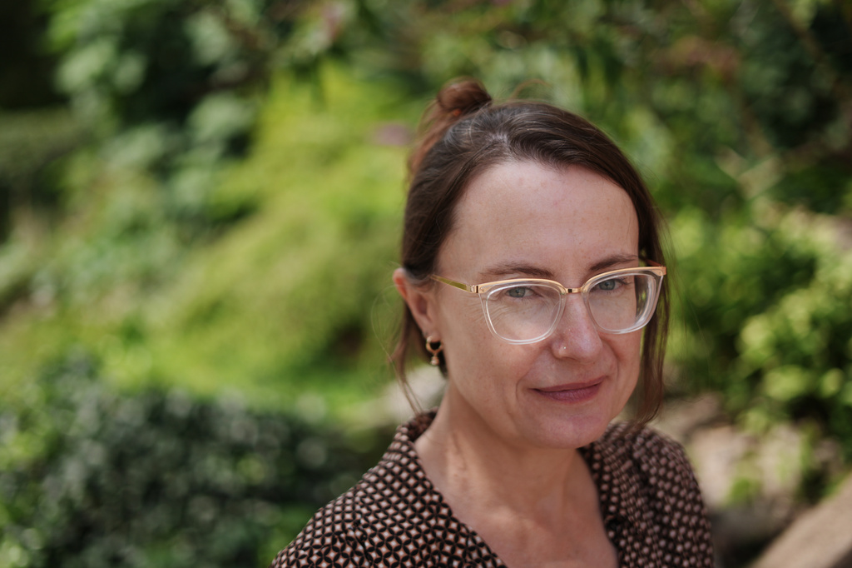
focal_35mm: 50
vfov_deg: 27.0
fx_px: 1183
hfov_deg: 39.6
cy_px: 284
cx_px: 426
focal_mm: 50
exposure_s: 1/2500
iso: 125
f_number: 1.8
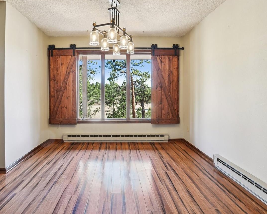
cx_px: 119
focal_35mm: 21
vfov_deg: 65.3
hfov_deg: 77.4
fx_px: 166
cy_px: 94
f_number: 8
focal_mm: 10
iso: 400
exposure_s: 1/13
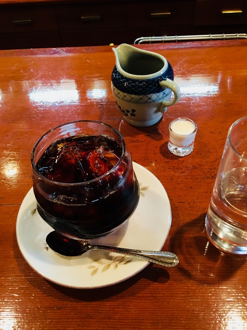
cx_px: 127
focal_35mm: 30
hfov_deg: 46.8
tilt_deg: -46.8
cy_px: 169
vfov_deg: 60.0
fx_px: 286
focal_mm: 4.15
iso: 200
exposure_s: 1/15
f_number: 2.2
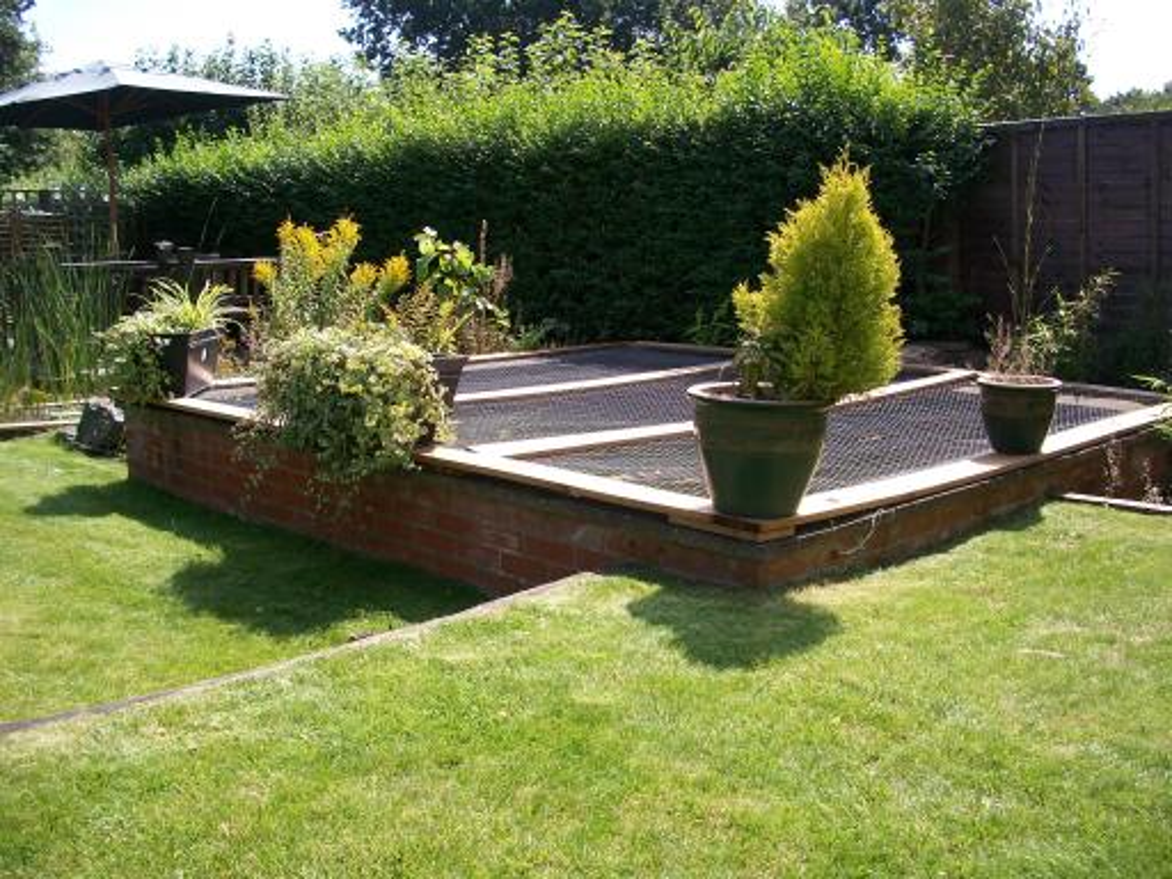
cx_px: 586
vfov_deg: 40.7
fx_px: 1185
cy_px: 440
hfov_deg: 52.6
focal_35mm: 35
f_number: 3.1
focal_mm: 6.3
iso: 80
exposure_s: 1/500
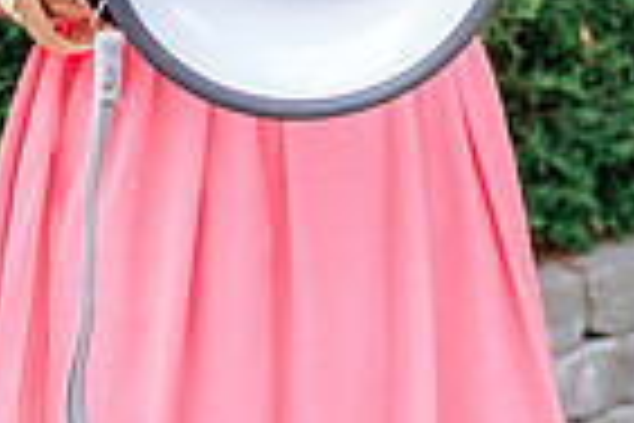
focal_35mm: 148
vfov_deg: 8.9
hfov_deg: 13.3
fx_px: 2606
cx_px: 841
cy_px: -344
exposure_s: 1/250
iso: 800
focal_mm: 24.2
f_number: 2.8
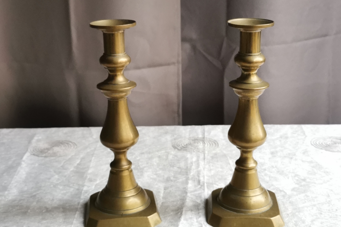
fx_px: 540
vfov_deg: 23.8
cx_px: 171
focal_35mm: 57
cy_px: 114
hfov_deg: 35.1
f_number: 1.8
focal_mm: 5.58
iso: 320
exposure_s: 1/50
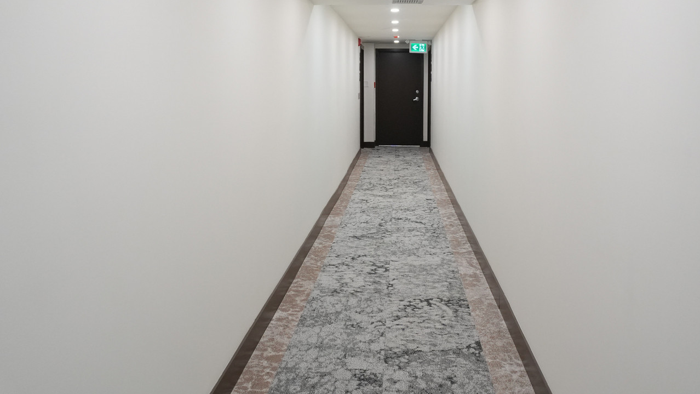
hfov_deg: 57.9
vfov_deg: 34.2
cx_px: 381
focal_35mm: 34
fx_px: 631
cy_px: 117
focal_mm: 16
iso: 1250
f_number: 4
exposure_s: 1/160
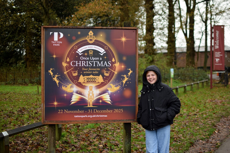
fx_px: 335
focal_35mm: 52
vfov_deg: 25.8
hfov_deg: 37.9
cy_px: 76
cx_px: 115
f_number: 1.8
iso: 100
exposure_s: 1/250
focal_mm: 35
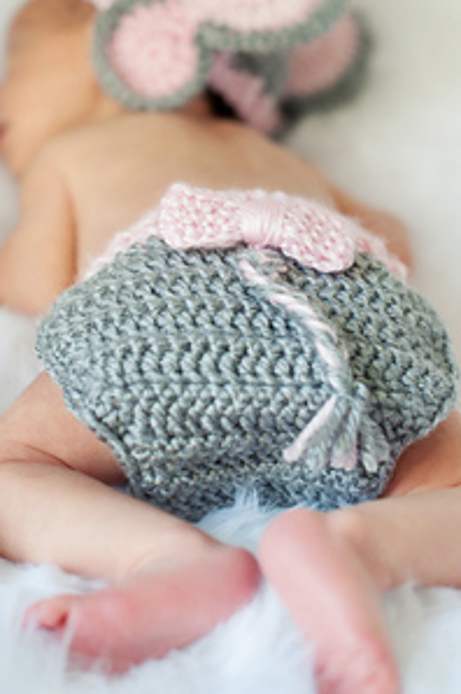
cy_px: 221
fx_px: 1617
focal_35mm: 84
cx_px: 253
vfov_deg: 24.1
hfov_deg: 16.2
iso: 640
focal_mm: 50
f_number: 2.8
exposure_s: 1/160
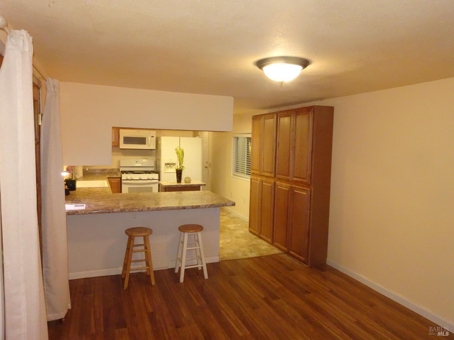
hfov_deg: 71.6
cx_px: 227
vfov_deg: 56.8
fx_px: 315
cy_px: 170
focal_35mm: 24
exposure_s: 1/30
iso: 1000
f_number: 3.5
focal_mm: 4.1
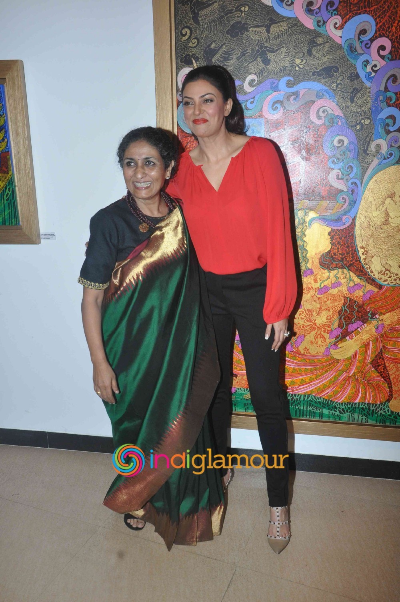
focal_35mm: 32
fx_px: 526
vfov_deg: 59.6
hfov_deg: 41.6
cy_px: 301
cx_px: 200
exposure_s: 1/160
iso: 800
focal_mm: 21
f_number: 13
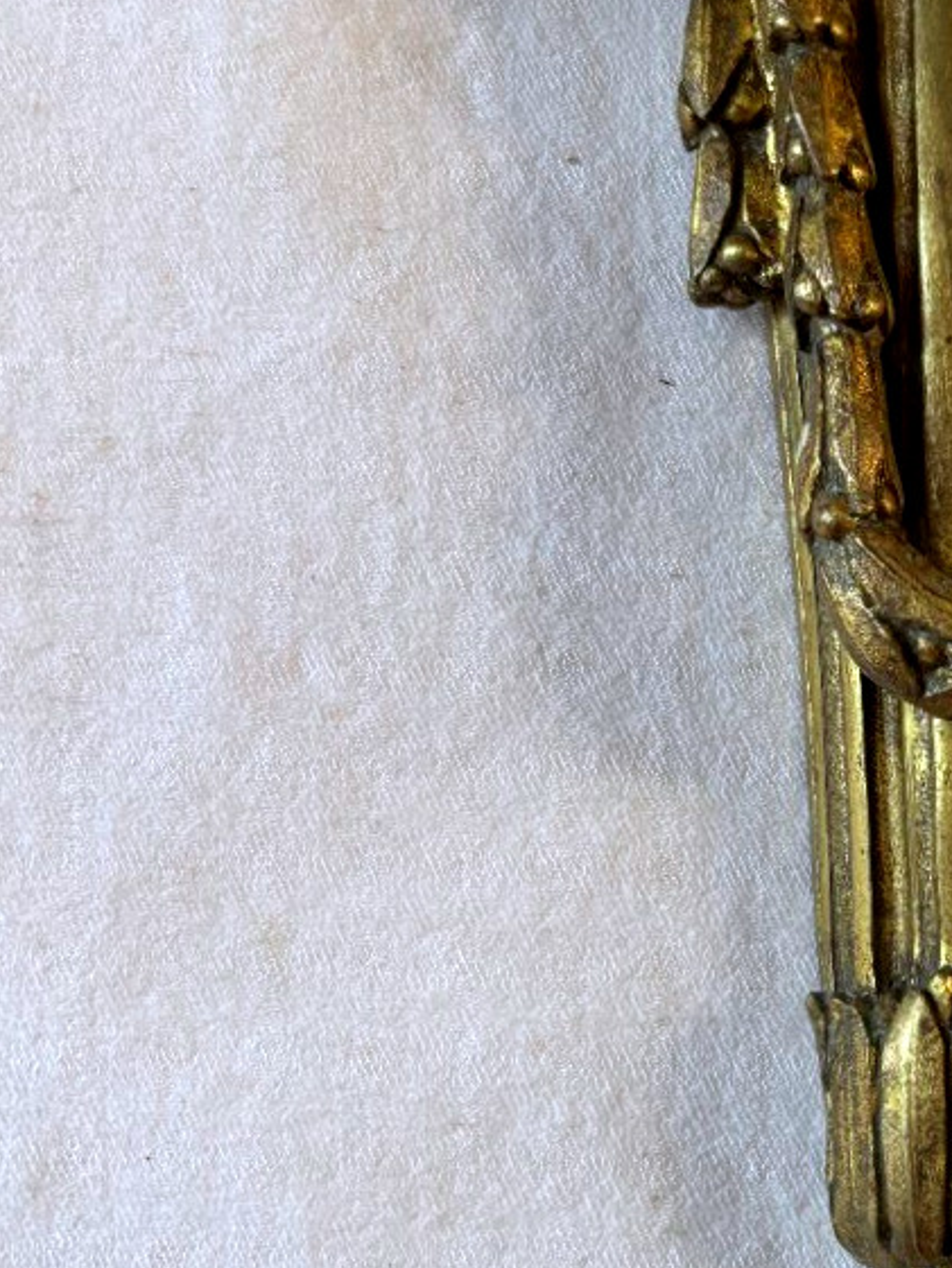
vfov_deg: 35.5
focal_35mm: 54
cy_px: 623
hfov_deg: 25.6
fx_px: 1979
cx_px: 968
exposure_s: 1/121
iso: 125
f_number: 1.6
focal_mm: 5.96
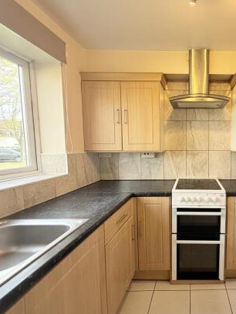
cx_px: 196
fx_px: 182
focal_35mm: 20
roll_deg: +0.0
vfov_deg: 81.7
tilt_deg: -4.0
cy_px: 158
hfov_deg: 59.6
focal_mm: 2.22
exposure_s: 1/99
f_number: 2.2
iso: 160
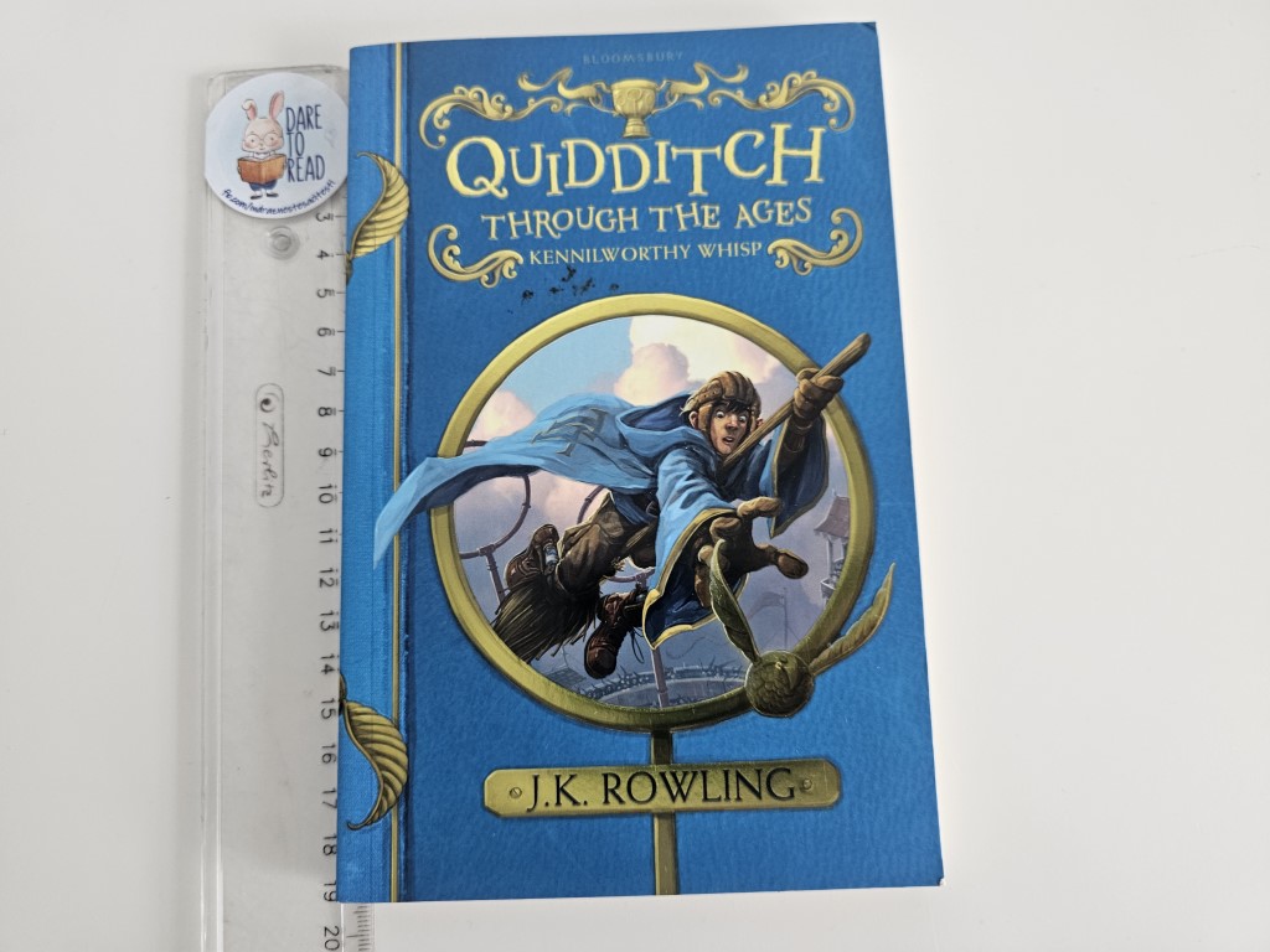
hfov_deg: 73.9
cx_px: 635
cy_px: 476
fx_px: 844
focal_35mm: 23
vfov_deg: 58.9
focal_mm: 6.3
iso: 200
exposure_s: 1/100
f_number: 1.7
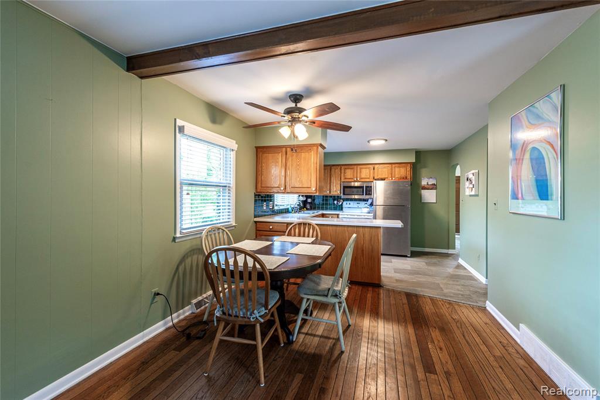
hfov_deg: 104.2
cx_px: 300
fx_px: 233
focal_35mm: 14
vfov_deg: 81.2
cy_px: 200
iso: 200
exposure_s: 1/15
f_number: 8
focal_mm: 14
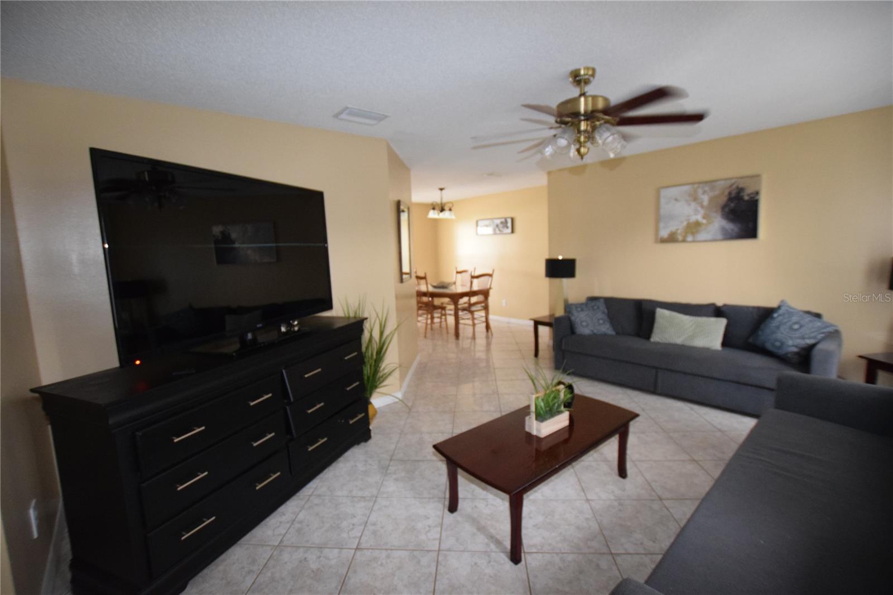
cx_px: 446
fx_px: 372
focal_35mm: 15
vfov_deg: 77.3
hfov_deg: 100.4
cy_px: 298
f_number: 3.5
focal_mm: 10
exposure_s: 1/60
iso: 2800
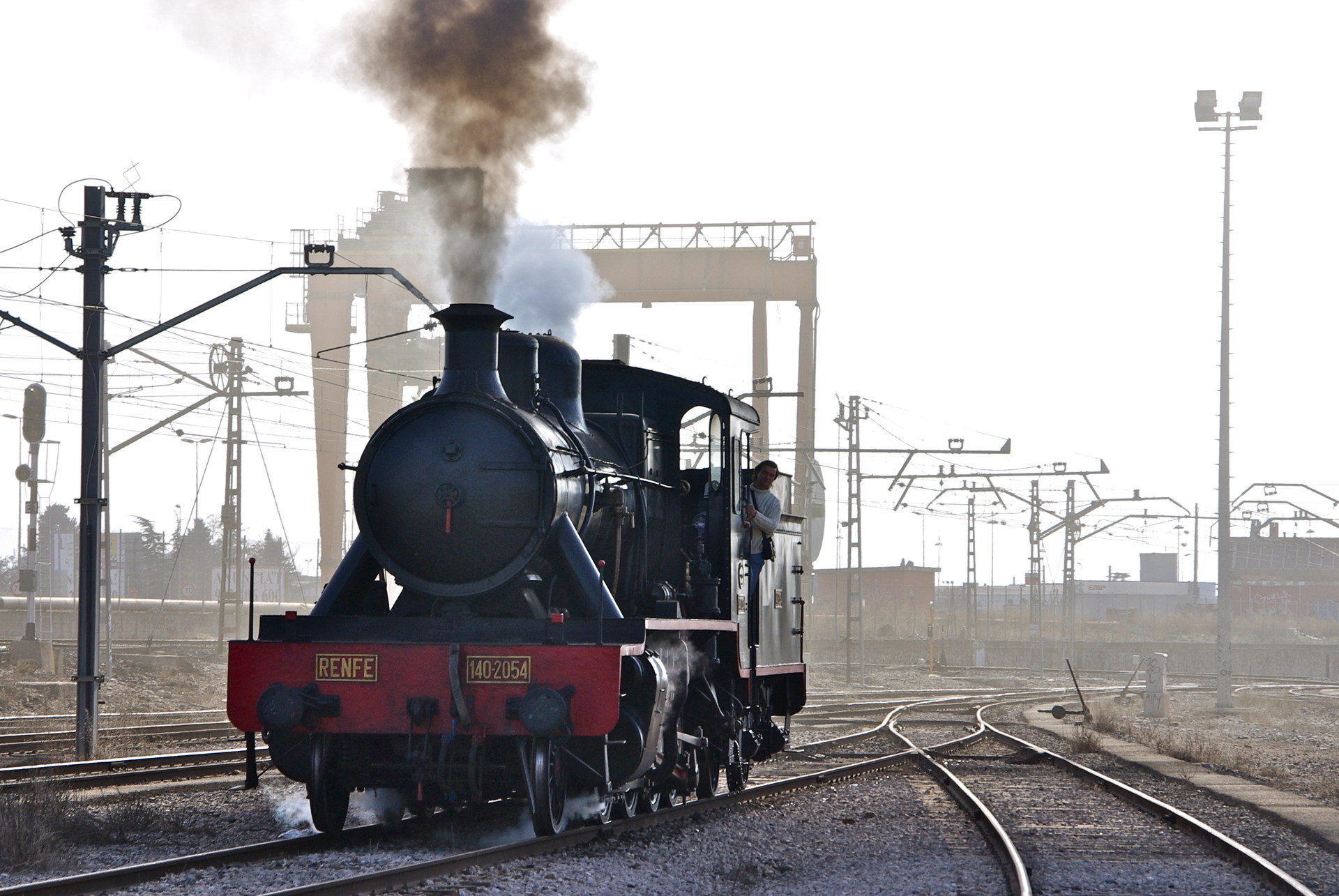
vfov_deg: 10.8
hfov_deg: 16.1
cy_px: 448
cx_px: 670
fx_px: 4748
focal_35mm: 128
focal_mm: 85
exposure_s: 1/180
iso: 100
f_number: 9.5
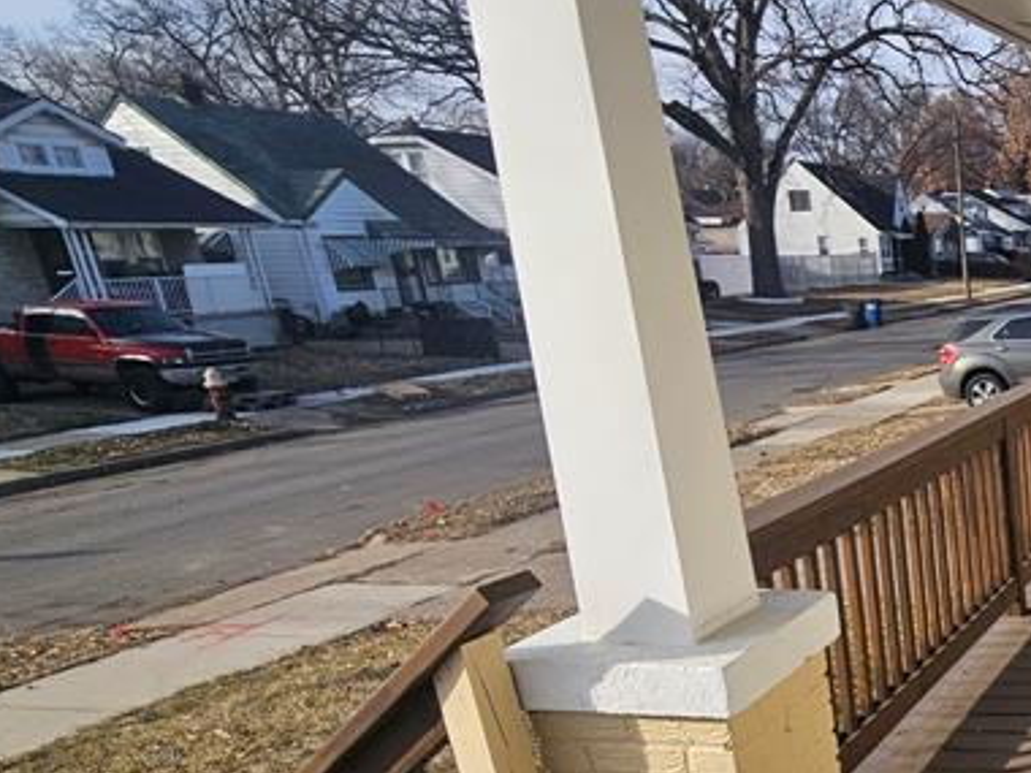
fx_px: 1042
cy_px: 667
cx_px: 1183
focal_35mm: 35
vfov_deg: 38.4
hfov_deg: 40.3
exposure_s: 1/1957
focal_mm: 2.2
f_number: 2.2
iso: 50
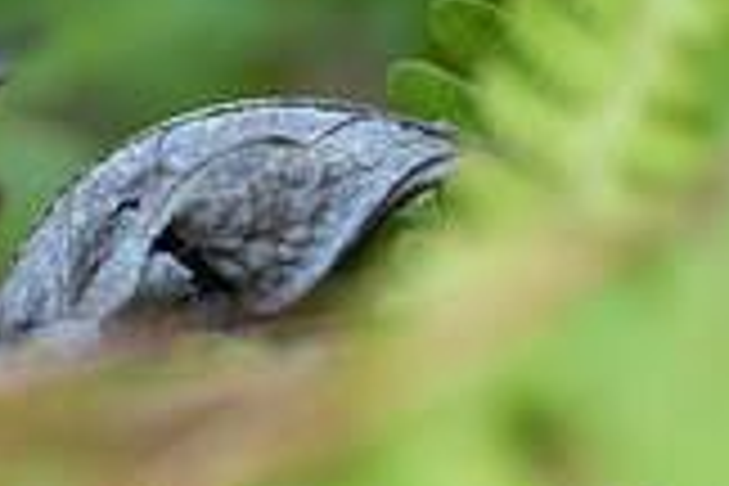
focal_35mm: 1791
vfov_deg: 0.8
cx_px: -108
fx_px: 36265
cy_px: -160
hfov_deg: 1.2
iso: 1000
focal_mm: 500
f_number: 4
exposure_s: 1/500
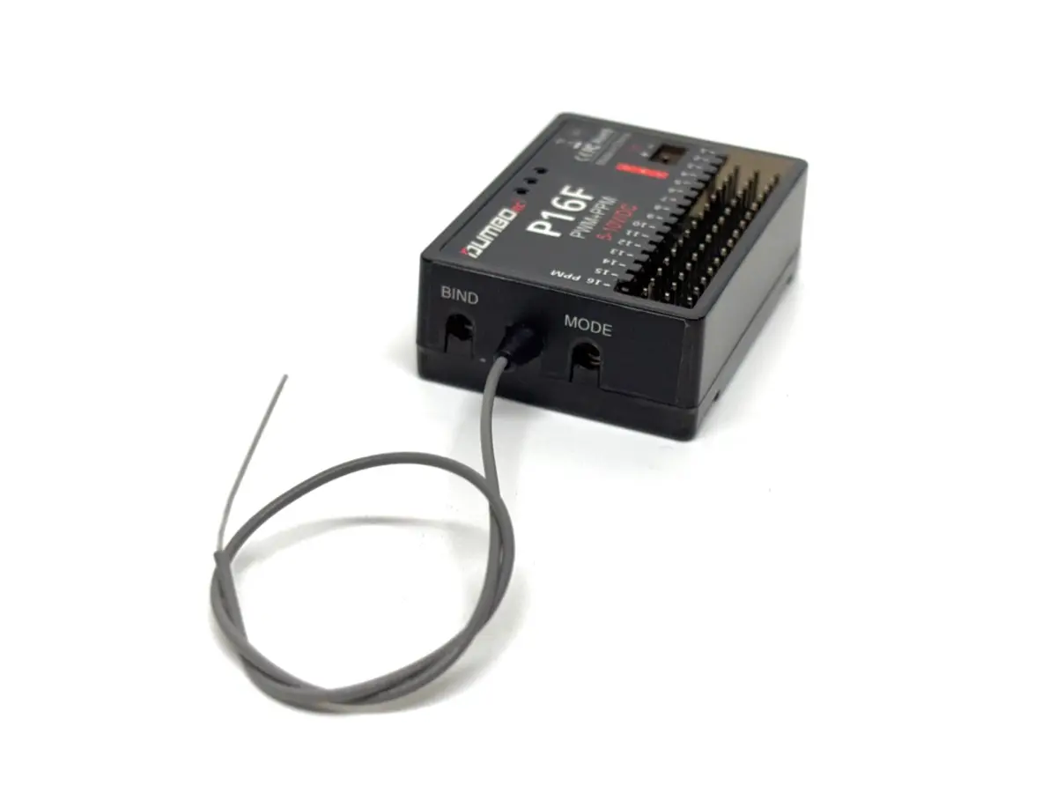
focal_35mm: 52
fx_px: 1588
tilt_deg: -31.0
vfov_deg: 28.0
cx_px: 528
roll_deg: -4.9
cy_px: 396
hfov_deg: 36.8
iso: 40
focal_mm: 5.96
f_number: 1.6
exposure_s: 1/100
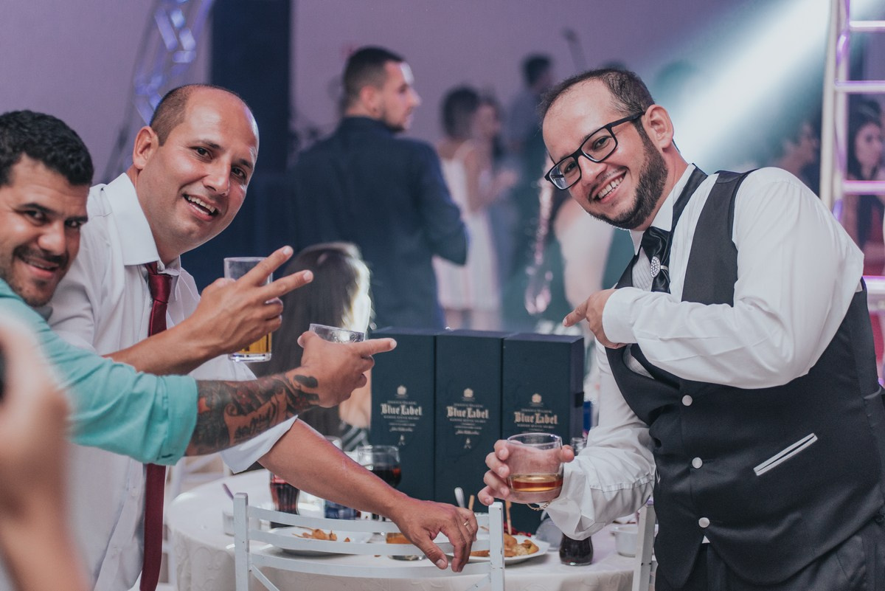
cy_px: 296
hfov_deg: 25.4
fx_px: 1967
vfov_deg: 17.1
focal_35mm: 80
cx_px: 442
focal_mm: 80
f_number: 2.8
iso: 1600
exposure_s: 1/160
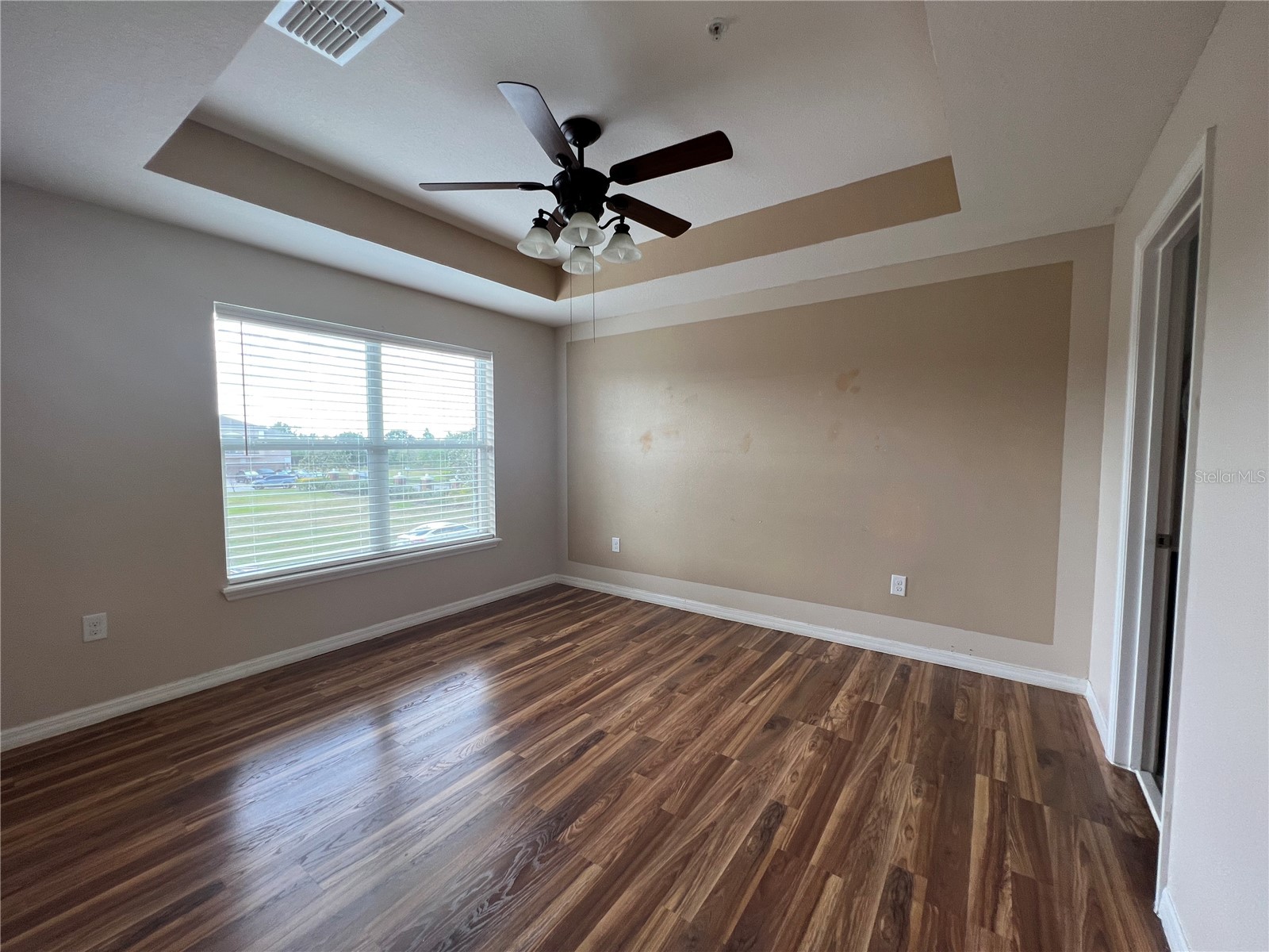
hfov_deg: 106.2
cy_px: 476
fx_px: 477
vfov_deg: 89.9
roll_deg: +0.1
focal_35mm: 13
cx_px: 634
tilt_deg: -3.5
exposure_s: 1/99
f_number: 1.8
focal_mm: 1.57
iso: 64
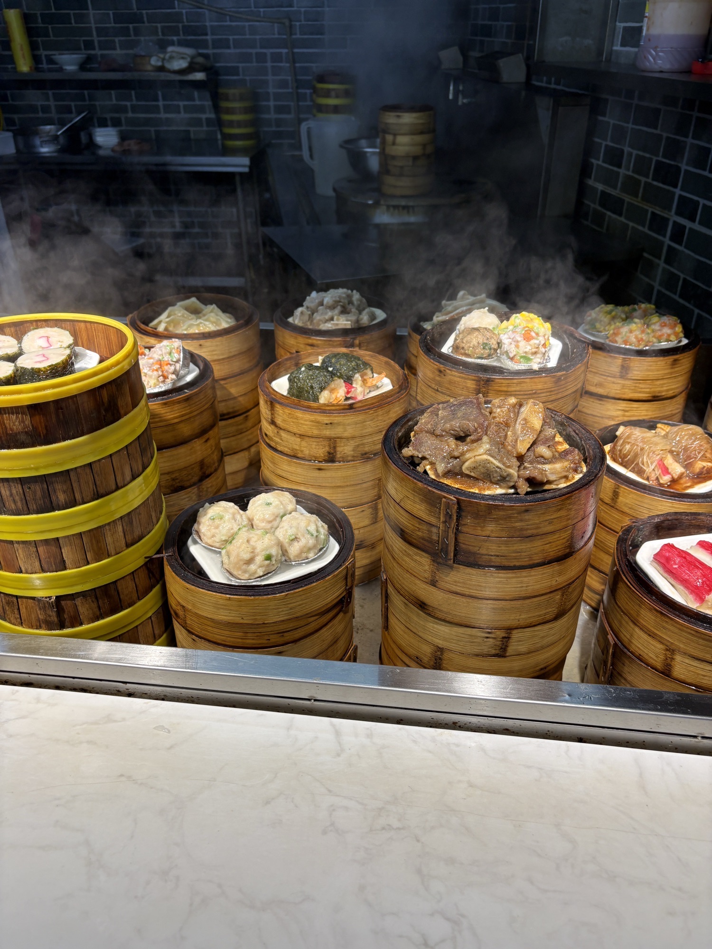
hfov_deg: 53.1
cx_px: 356
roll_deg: -1.1
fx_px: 713
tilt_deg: -31.0
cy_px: 474
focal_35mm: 26
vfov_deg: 67.3
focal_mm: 5.96
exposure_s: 1/100
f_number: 1.6
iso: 50
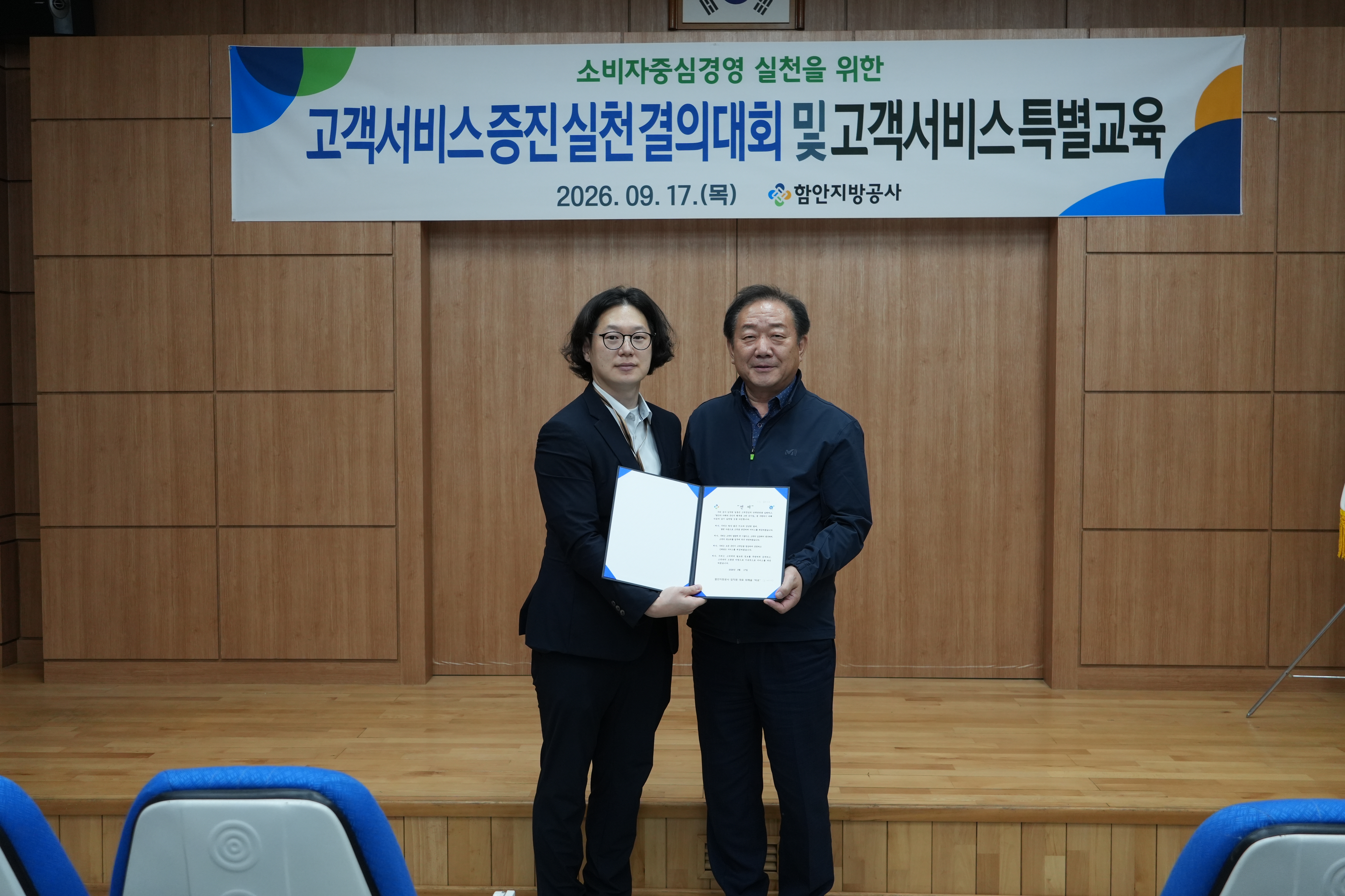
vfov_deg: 37.9
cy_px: 448
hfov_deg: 54.4
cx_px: 672
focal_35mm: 35
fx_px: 1308
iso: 1600
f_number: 5
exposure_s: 1/160
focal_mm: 35
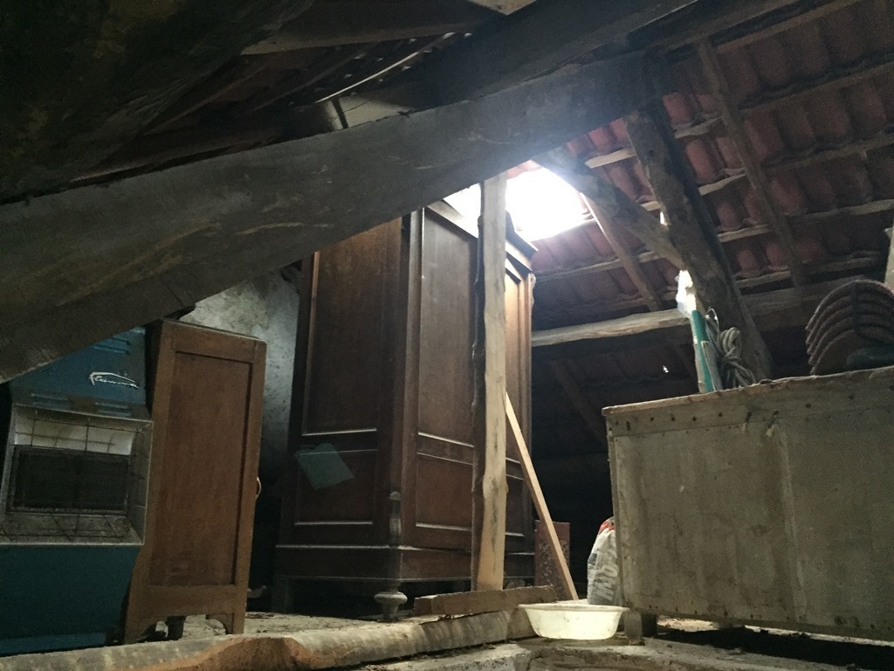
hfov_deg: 61.7
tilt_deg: +15.1
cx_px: 447
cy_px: 336
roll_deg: -2.0
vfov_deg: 48.2
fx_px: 749
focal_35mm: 29
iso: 400
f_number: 2.2
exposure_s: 1/17
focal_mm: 4.15
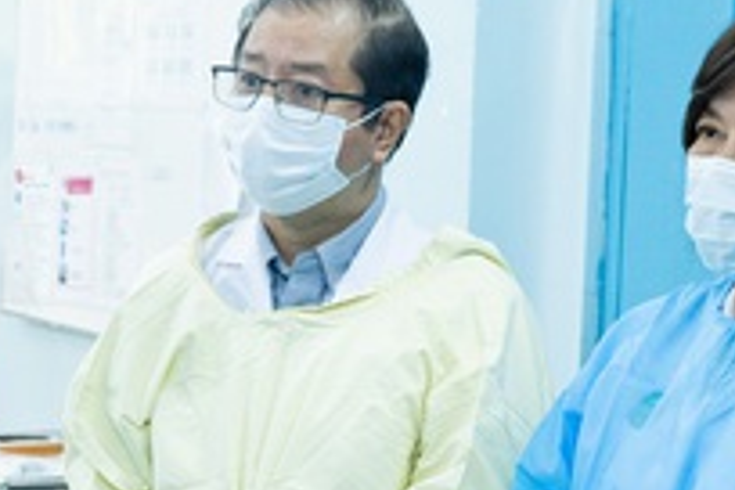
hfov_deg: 17.8
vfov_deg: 12.4
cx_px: -101
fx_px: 2246
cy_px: 373
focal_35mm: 110
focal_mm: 35
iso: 2000
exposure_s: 1/160
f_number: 4
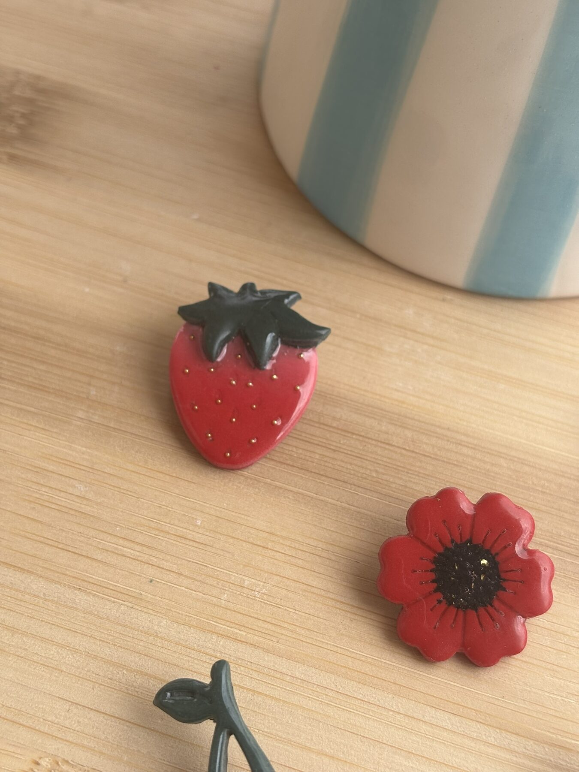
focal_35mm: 52
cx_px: 290
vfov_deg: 36.8
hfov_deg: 28.0
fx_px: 1160
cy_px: 386
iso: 32
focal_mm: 5.96
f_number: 1.6
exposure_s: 1/844
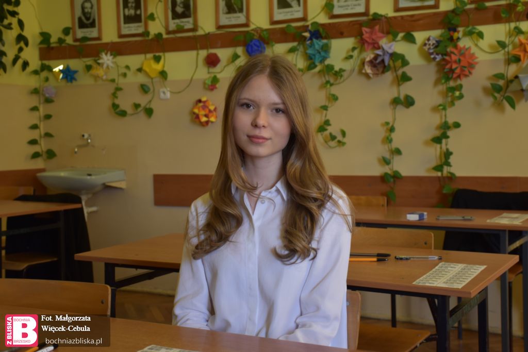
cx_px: 264
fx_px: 770
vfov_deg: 25.8
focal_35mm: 52
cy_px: 176
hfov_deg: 37.8
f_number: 4.2
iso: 400
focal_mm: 35
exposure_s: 1/60
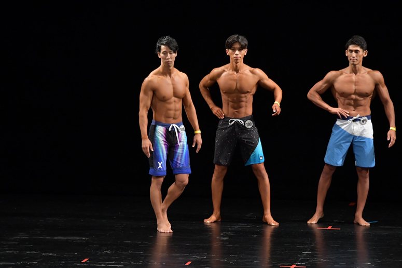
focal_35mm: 255
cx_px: 201
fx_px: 2846
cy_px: 134
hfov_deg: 8.1
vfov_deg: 5.4
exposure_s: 1/400
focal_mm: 170
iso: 3200
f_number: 5.6
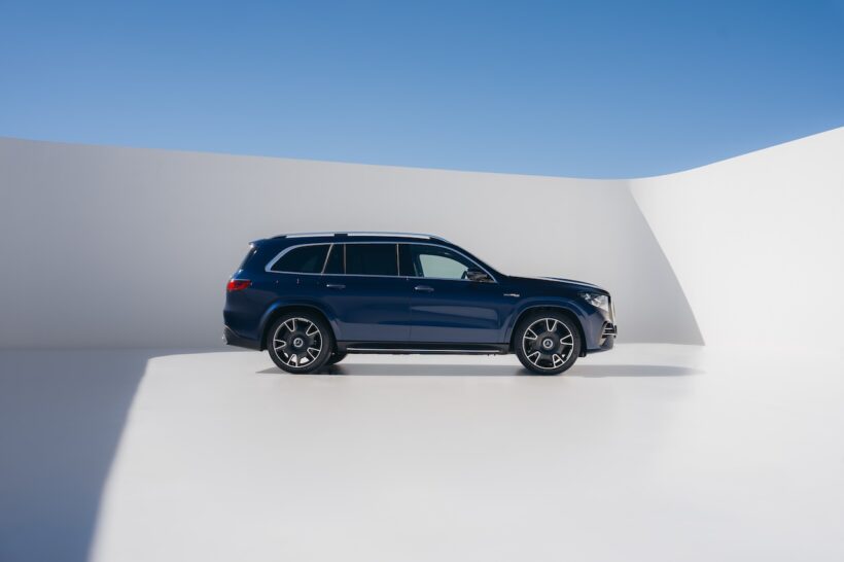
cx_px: 422
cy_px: 281
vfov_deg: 37.8
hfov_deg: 54.5
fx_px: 820
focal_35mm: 35
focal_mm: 35
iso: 100
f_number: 5
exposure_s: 1/500
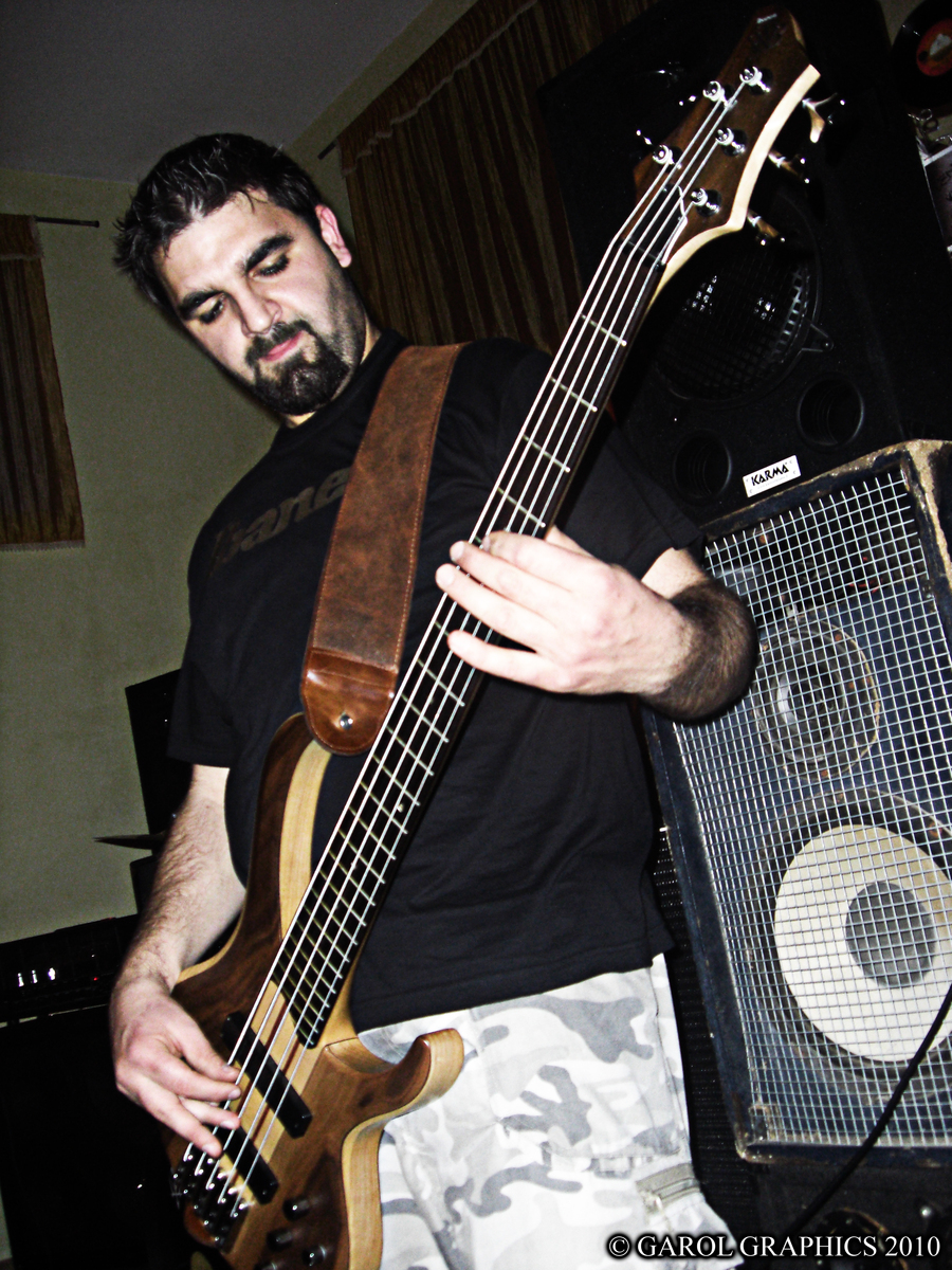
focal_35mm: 38
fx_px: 1393
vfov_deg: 49.0
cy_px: 635
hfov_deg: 37.7
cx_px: 476
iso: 200
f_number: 2.7
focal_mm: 6.2
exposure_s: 1/60
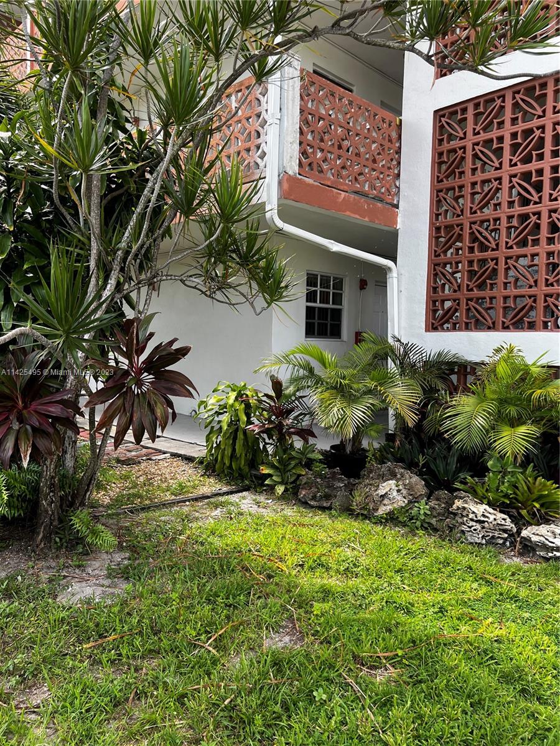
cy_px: 373
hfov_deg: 53.1
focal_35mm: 26
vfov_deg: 67.3
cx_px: 280
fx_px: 561
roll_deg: -1.1
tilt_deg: -2.2
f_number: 1.5
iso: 50
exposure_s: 1/509
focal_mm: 5.7
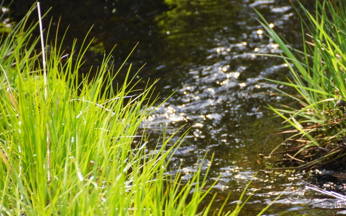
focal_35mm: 427
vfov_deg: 3.1
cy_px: 109
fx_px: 4026
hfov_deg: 4.9
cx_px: 225
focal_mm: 210
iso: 1250
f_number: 6.3
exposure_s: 1/400
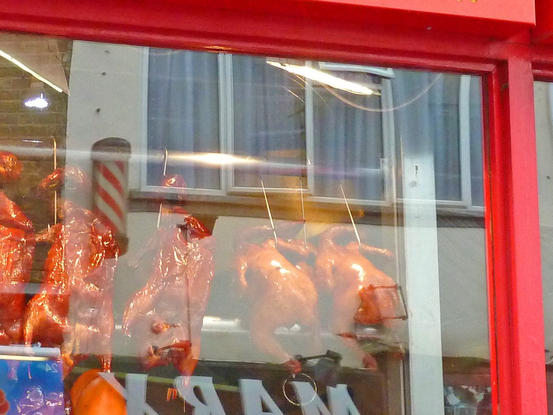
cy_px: 328
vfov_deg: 9.4
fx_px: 2508
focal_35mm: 157
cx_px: 139
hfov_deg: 12.5
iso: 250
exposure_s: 1/60
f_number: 3.9
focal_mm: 9.1
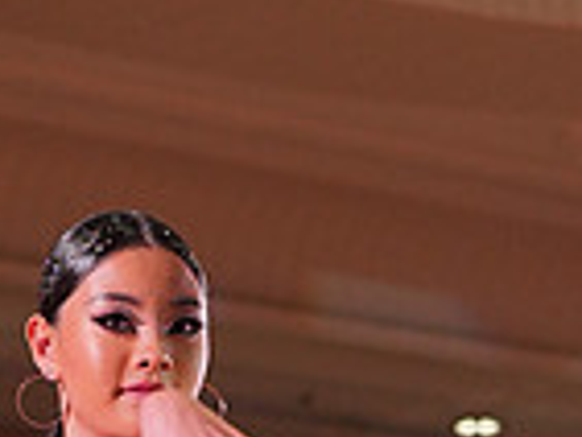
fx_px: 4779
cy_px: 1150
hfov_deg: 7.0
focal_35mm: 284
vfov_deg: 5.1
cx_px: 171
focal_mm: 72
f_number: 4
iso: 2000
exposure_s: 1/500
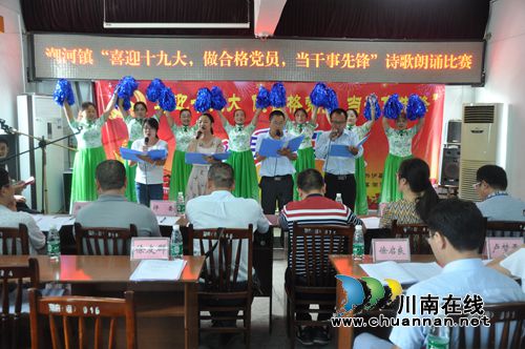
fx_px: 481
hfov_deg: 57.3
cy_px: 174
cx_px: 262
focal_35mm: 33
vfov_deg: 39.9
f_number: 3.8
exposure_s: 1/30
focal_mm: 22
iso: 1250
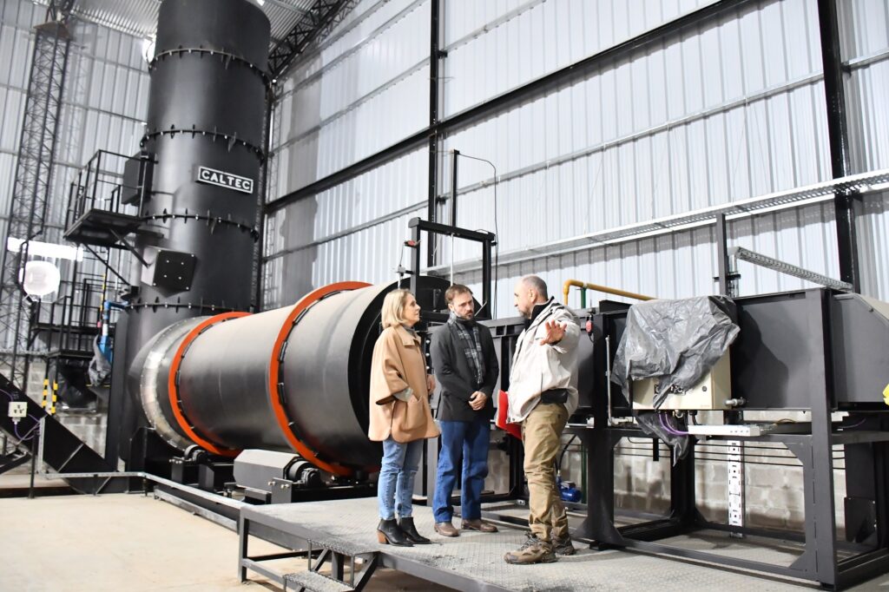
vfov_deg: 47.9
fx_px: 666
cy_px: 296
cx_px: 444
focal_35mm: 27
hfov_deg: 67.4
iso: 4000
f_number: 3.5
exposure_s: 1/100
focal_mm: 18
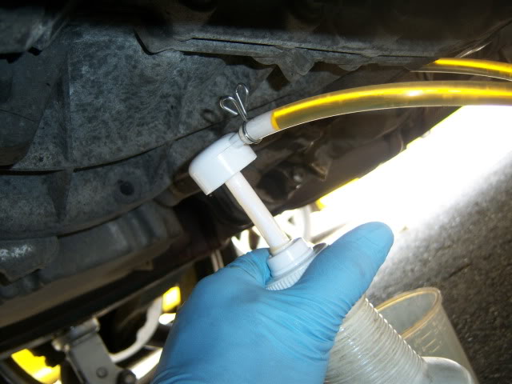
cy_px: 192
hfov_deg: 51.4
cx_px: 256
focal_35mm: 36
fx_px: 532
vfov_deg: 39.7
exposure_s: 1/60
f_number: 2.8
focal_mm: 7.5
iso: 80
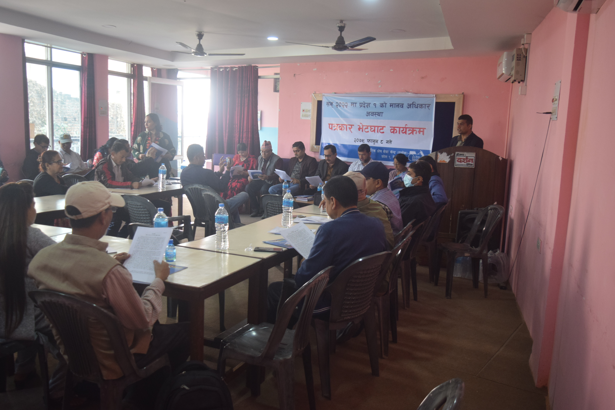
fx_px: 564
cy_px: 205
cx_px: 308
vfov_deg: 40.0
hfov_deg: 57.2
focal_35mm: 33
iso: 800
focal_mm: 22
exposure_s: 1/80
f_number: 4.5
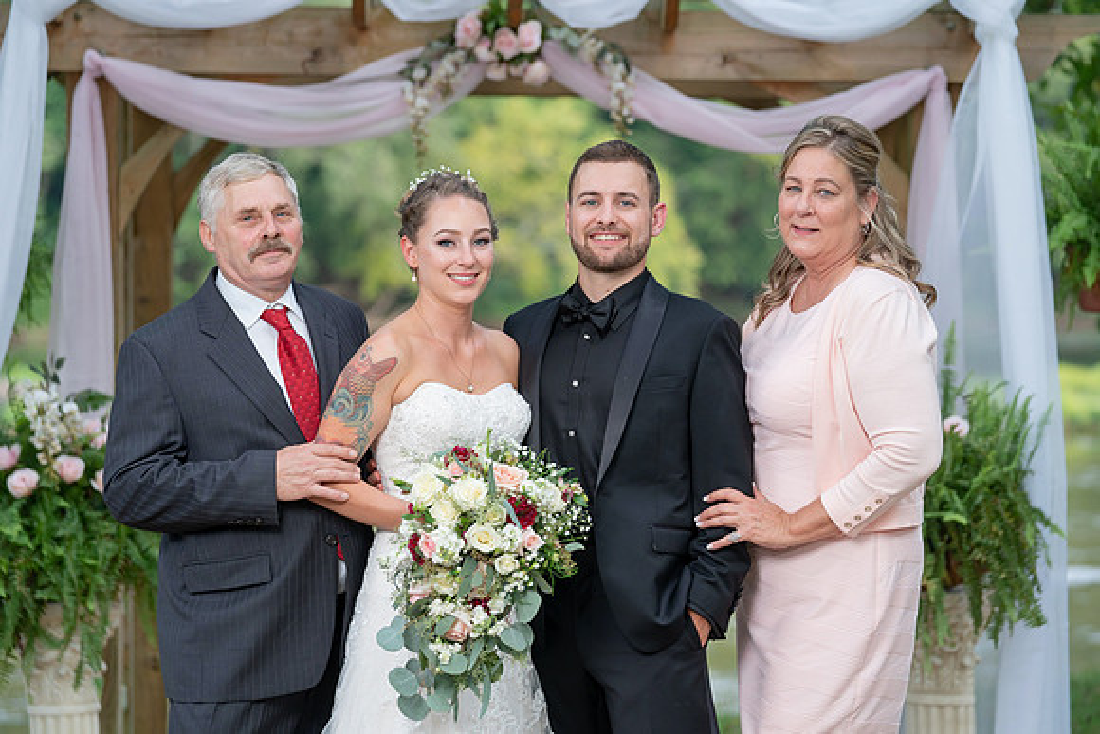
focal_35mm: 129
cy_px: 347
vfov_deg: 10.7
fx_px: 3933
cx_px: 546
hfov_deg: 15.9
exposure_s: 1/200
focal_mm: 120
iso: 320
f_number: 4
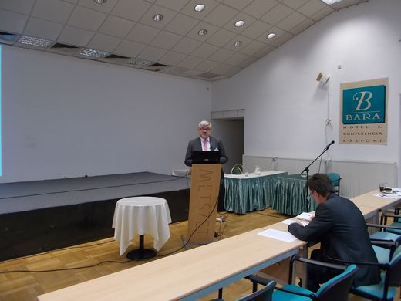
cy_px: 150
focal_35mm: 26
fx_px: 301
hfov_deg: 67.3
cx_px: 200
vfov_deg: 53.1
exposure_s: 1/25
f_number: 3.2
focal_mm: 4.6
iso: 200
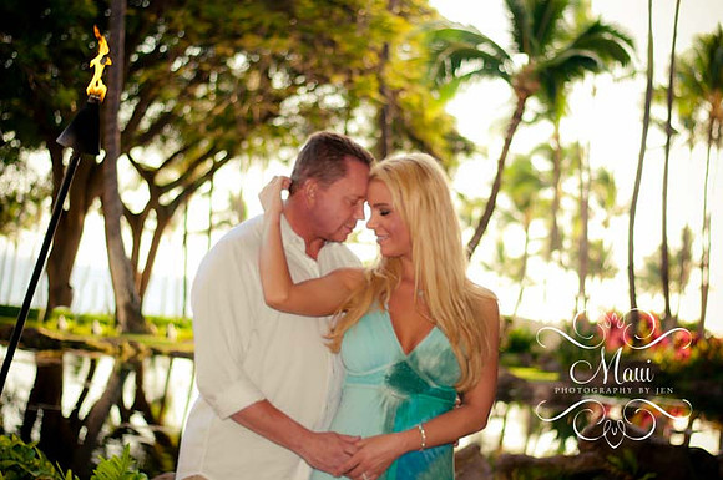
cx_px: 362
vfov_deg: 18.1
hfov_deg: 27.0
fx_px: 1504
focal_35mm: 75
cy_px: 240
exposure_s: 1/400
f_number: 1.8
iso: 200
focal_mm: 50
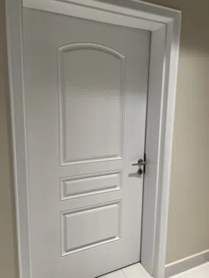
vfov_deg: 67.3
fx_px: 209
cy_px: 139
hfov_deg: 53.1
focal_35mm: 26
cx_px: 104
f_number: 1.5
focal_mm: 5.7
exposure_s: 1/120
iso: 125
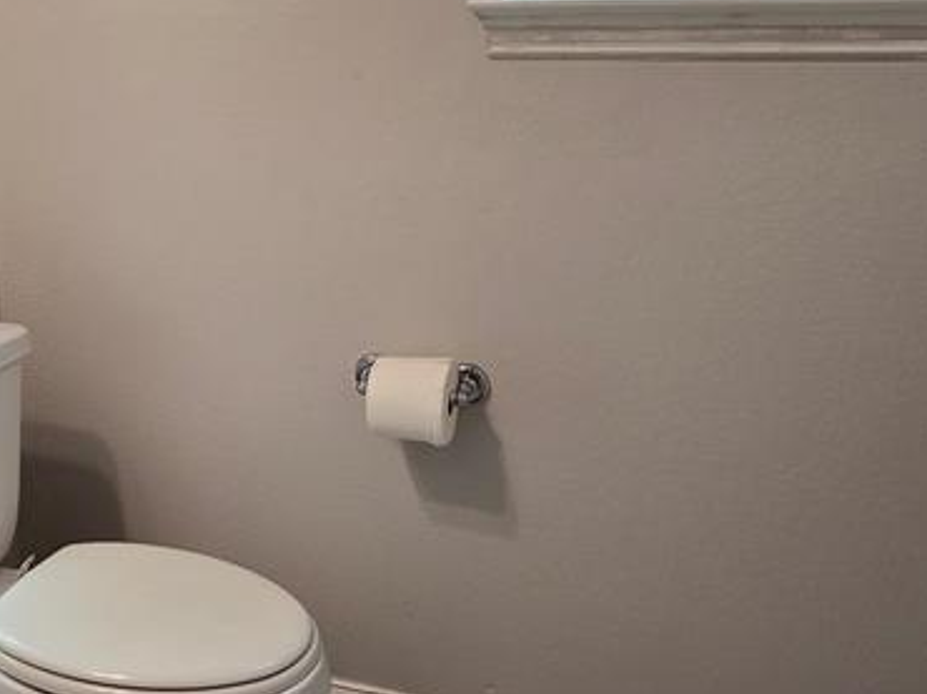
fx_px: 963
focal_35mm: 36
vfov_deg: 39.5
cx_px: 238
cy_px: 281
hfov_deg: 49.4
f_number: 2.2
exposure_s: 1/60
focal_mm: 2.2
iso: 125
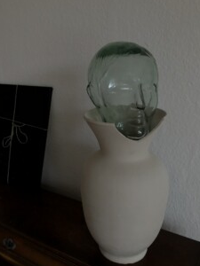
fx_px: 254
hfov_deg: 42.8
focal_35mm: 33
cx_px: 85
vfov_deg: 55.3
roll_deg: +1.6
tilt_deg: -16.3
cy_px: 137
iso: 40
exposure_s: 1/15
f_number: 1.8
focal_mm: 3.99
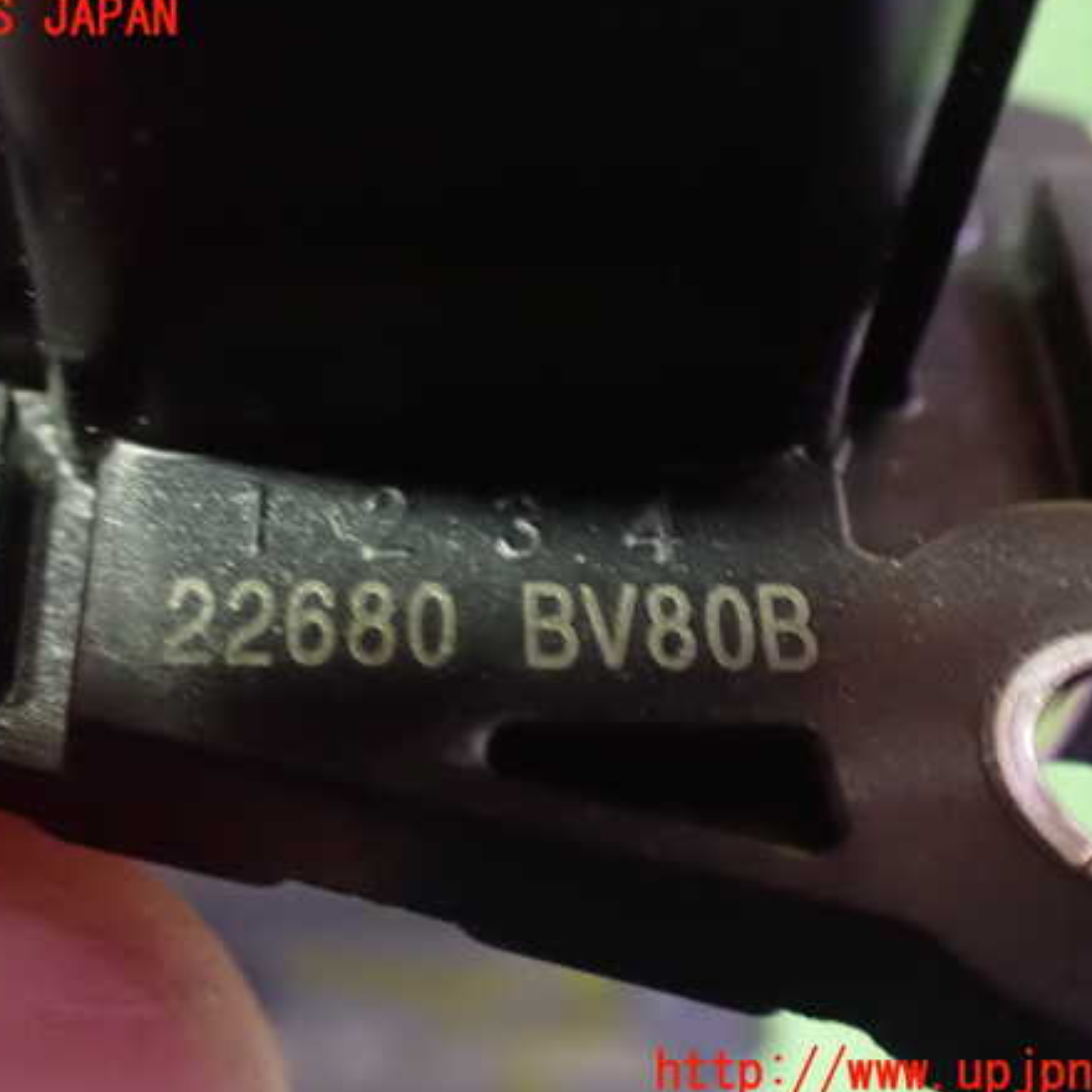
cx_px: 472
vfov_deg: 32.2
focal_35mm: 53
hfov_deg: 32.2
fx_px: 1892
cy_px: 546
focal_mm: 7.84
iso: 1600
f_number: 2.9
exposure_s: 1/15
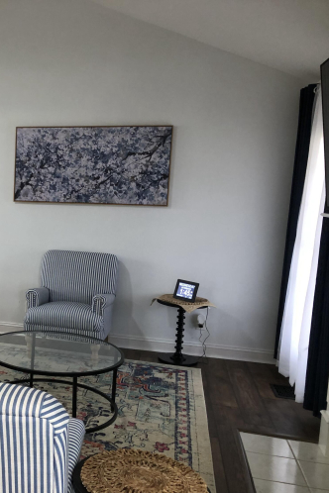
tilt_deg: -6.9
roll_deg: -0.4
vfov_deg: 49.6
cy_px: 246
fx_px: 535
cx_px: 3
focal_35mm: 39
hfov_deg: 31.7
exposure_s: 1/15
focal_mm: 3.99
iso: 50
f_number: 1.8
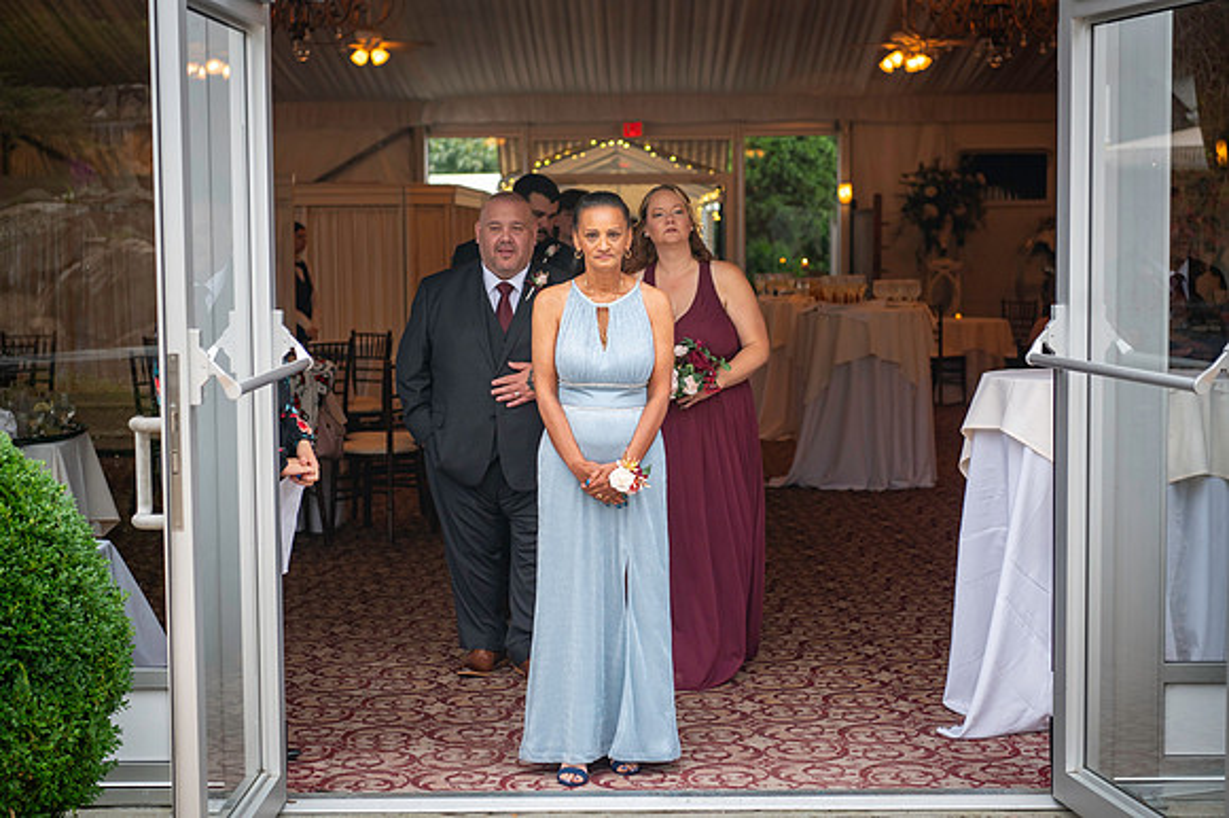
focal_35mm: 62
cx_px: 614
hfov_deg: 32.4
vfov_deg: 21.9
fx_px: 2115
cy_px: 409
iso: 500
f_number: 3.5
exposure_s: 1/160
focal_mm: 62
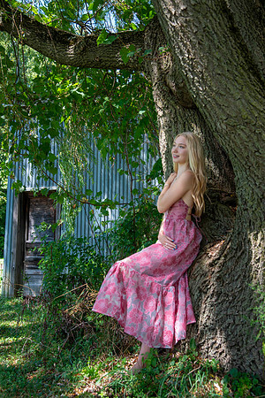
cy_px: 199
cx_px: 132
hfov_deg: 27.0
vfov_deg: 39.6
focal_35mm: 50
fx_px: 552
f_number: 5.6
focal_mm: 50
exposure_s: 1/160
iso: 320
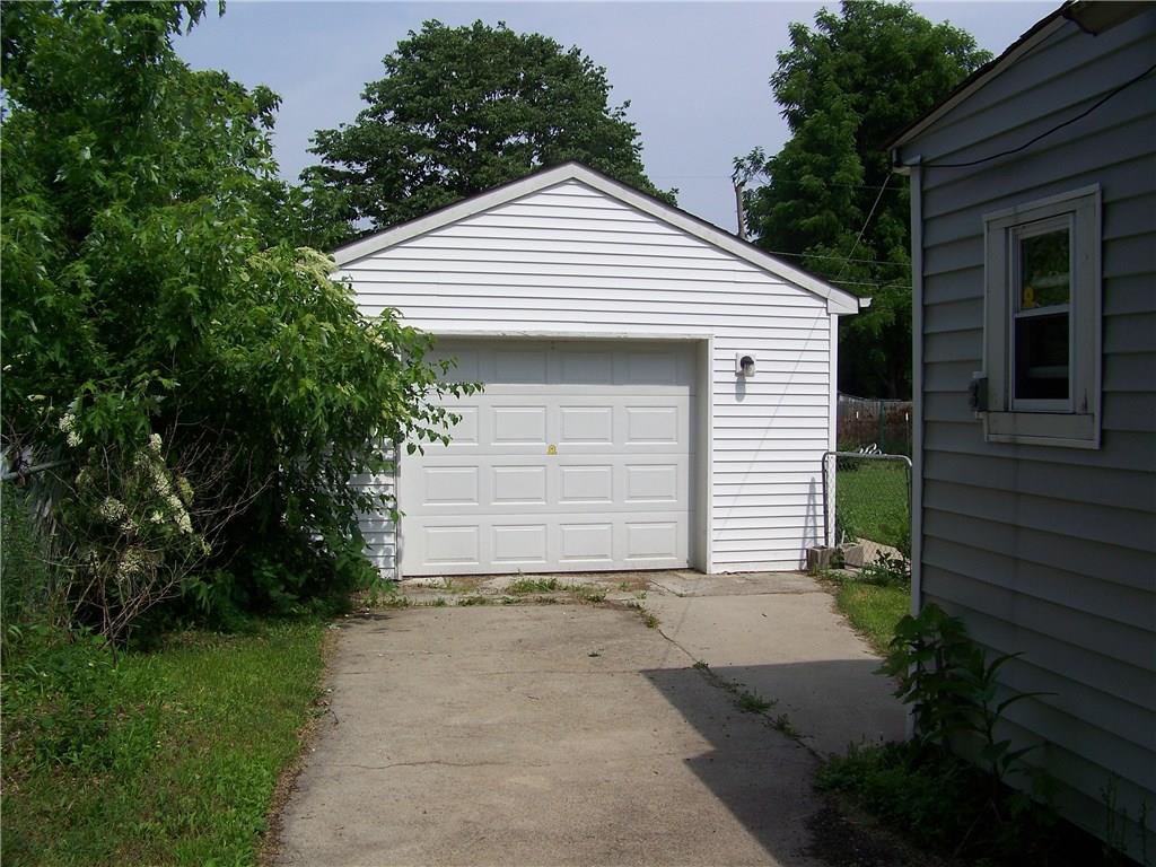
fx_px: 1202
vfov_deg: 39.7
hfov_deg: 51.4
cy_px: 434
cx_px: 578
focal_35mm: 36
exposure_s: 1/800
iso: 64
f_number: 4
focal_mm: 5.85
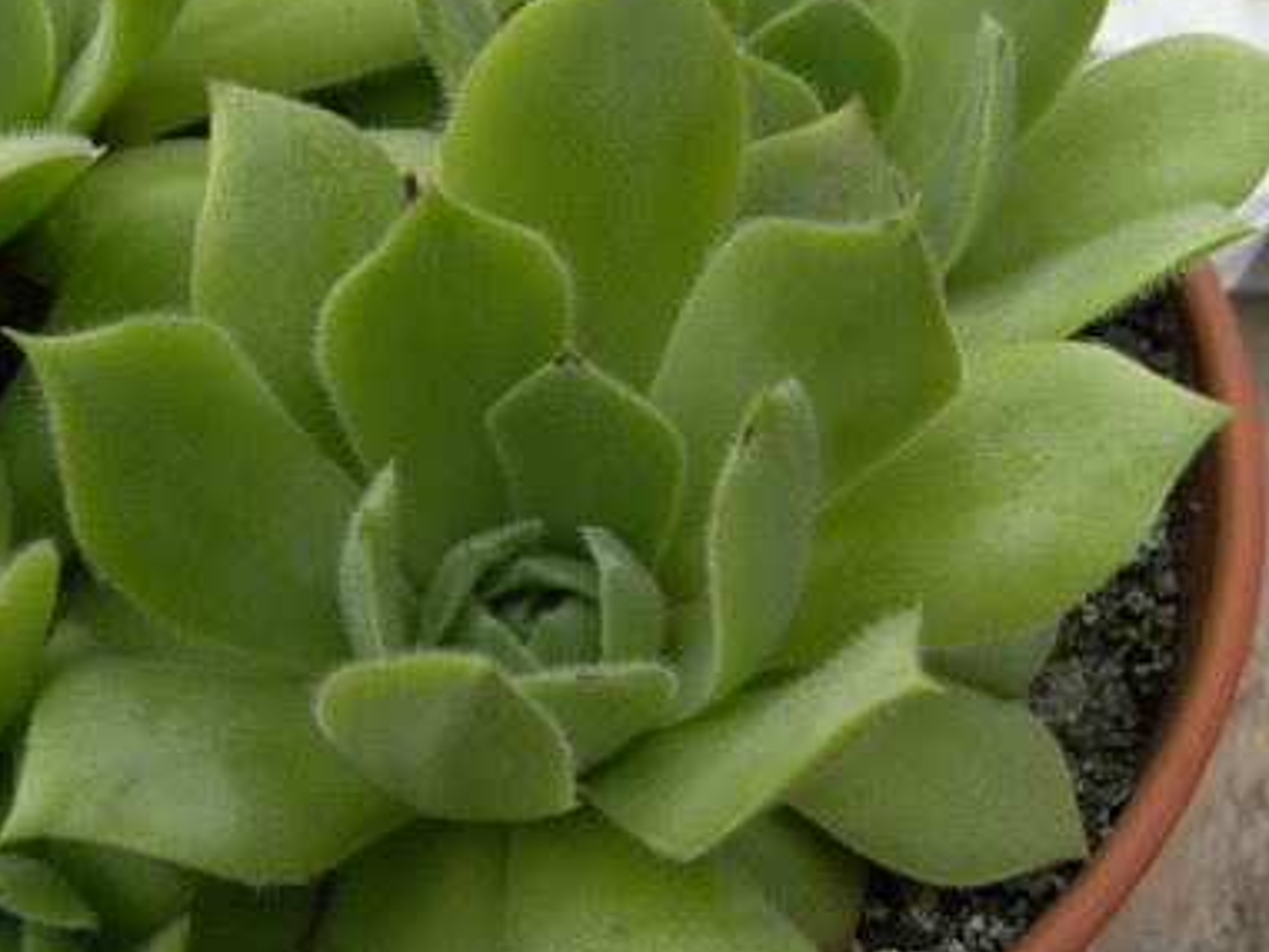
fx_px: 2127
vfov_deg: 25.2
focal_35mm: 58
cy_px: 499
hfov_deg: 33.1
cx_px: 523
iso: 400
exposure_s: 1/125
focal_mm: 8.2
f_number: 3.2
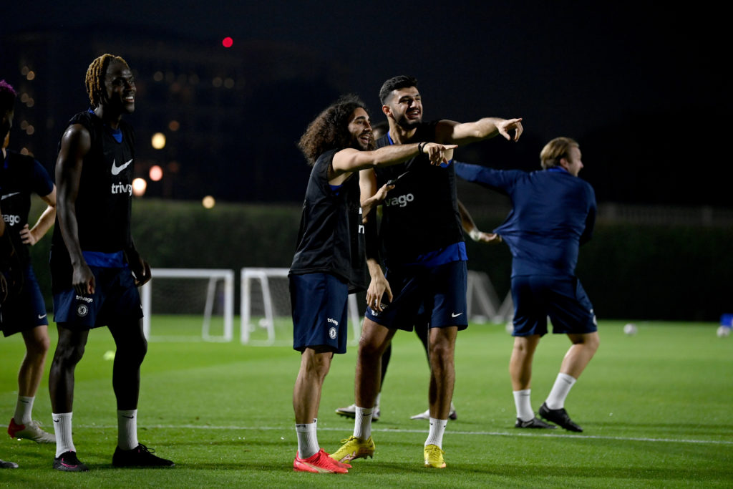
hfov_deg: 13.7
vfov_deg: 9.2
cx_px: 366
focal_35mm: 150
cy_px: 244
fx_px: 3054
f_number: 2.8
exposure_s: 1/400
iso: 3200
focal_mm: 150
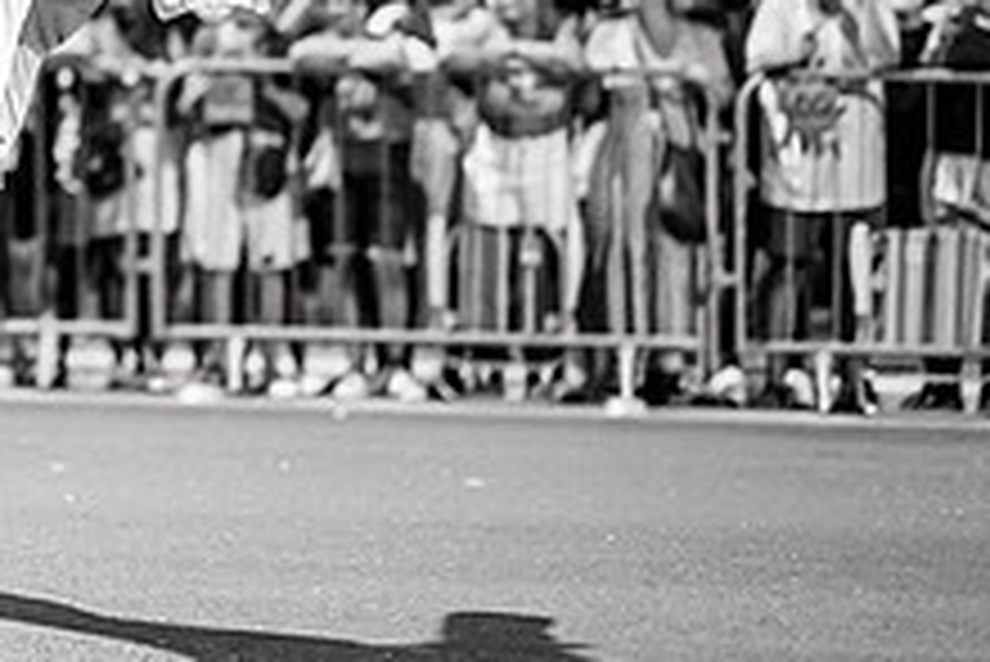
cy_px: 28
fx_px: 3935
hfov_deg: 14.0
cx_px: -139
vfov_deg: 9.6
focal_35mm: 143
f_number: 1.2
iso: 2000
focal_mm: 50
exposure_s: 1/320
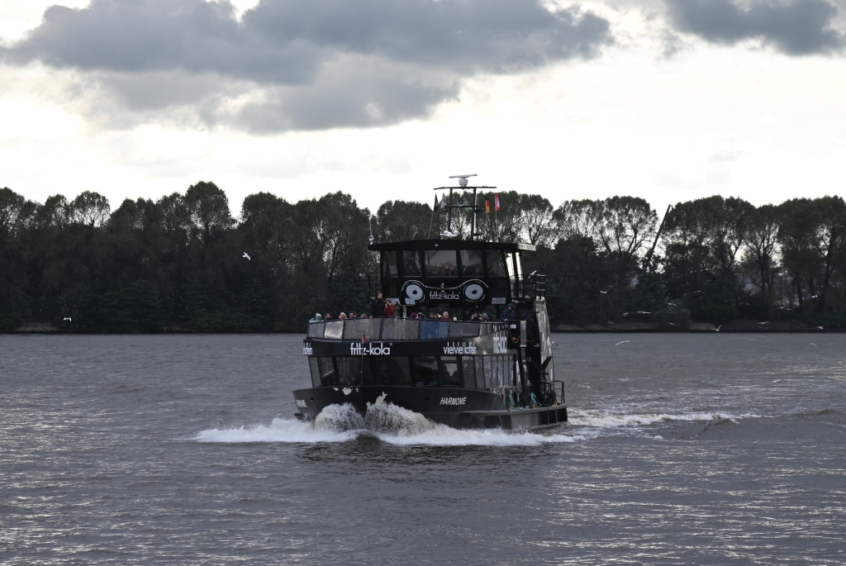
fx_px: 2823
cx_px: 423
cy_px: 283
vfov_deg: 11.4
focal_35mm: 120
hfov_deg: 17.0
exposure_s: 1/320
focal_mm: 120
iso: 100
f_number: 4.5
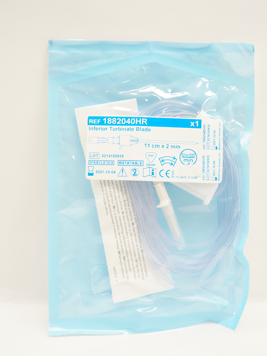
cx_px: 144
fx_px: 411
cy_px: 180
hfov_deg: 35.9
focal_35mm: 40
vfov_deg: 46.8
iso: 200
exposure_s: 1/30
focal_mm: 18
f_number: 5.6
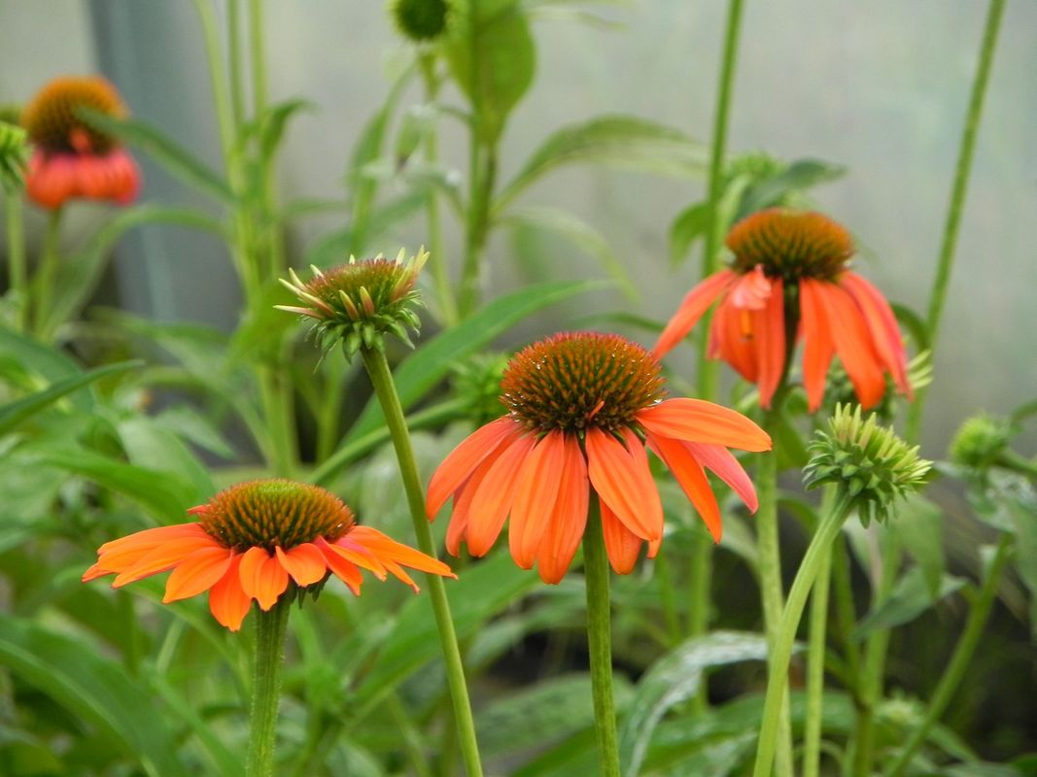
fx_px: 11293
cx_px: 518
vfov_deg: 3.9
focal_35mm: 377
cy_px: 388
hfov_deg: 5.3
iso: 160
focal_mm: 67.2
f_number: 5
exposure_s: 1/30
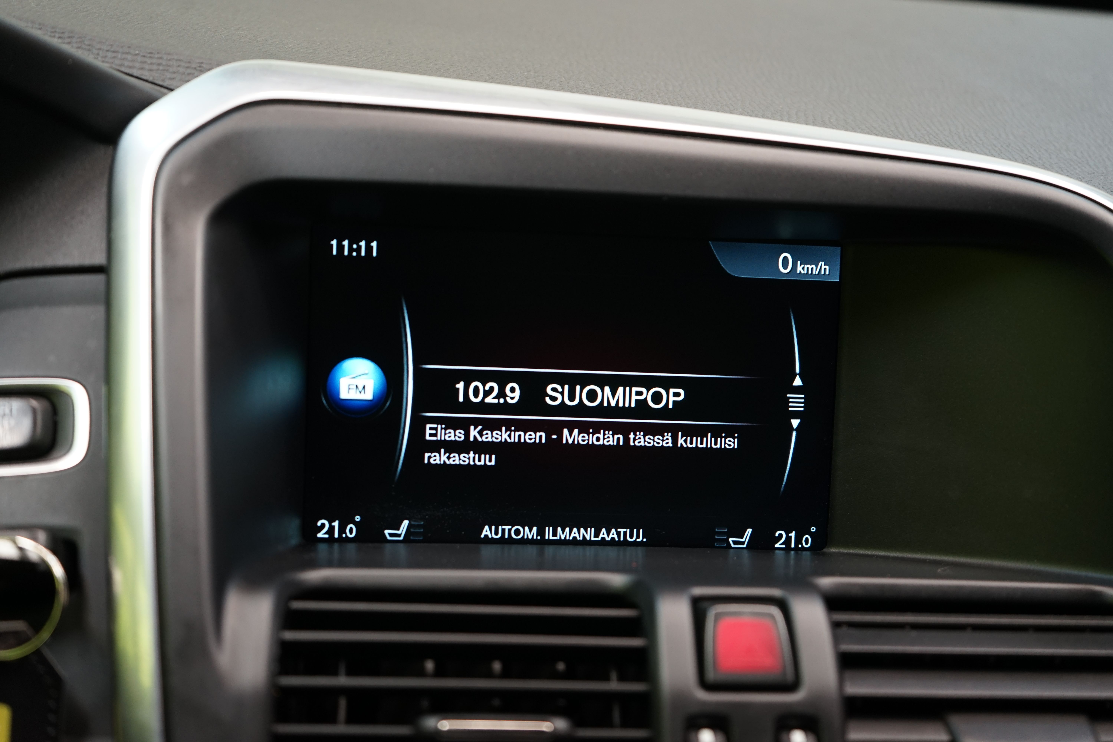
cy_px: 371
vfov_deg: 29.2
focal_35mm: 46
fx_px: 1422
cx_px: 556
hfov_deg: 42.7
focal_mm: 46
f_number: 4.5
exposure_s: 1/30
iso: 640
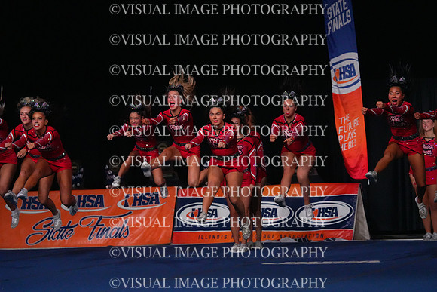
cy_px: 146
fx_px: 2307
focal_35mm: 190
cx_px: 218
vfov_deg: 7.2
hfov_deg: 10.8
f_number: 5.6
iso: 16000
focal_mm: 190
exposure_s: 1/1250
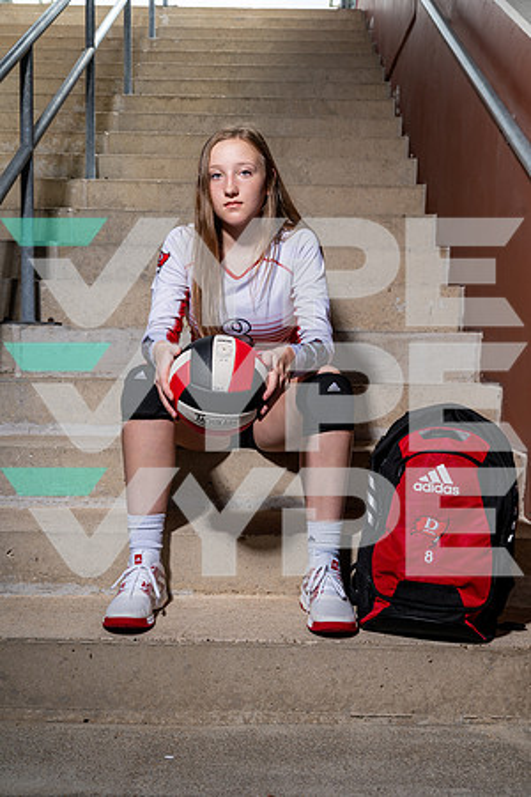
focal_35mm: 41
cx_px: 266
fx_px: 907
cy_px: 398
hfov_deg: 32.6
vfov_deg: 47.4
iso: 100
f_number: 8
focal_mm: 41
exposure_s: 1/125
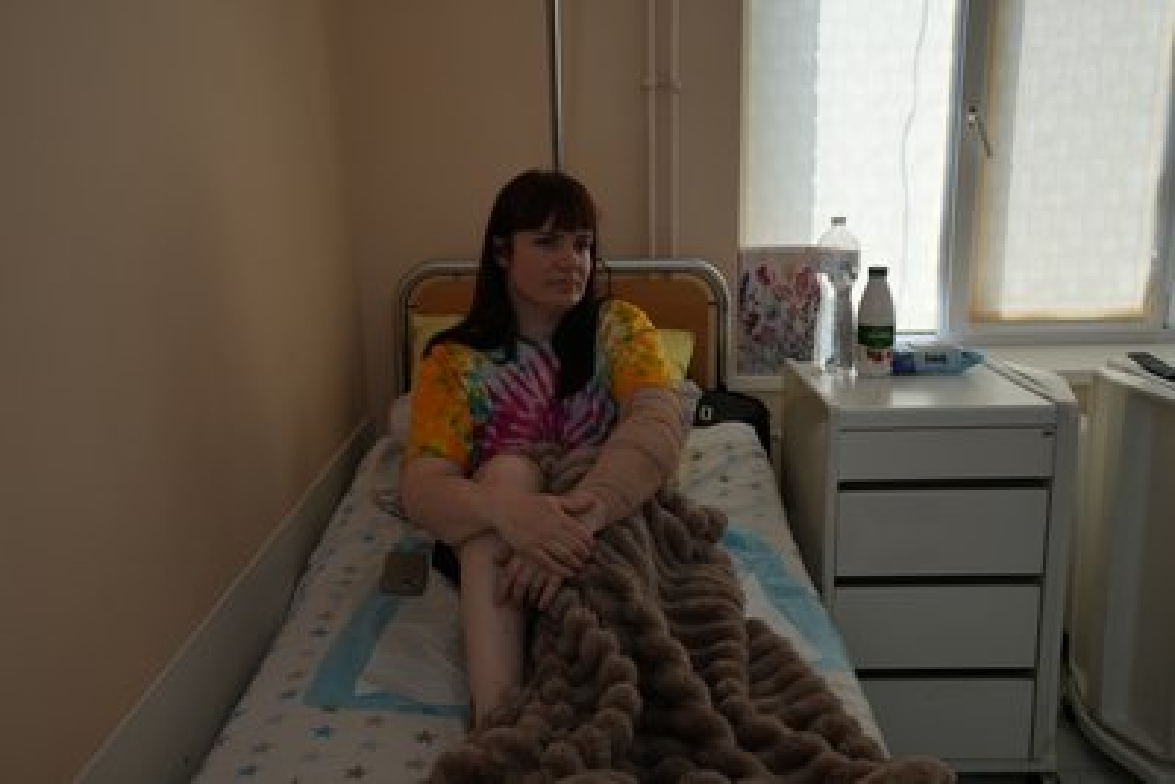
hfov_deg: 54.4
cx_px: 588
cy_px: 392
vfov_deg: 37.9
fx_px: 1143
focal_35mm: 35
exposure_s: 1/400
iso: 400
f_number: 5
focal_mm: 35
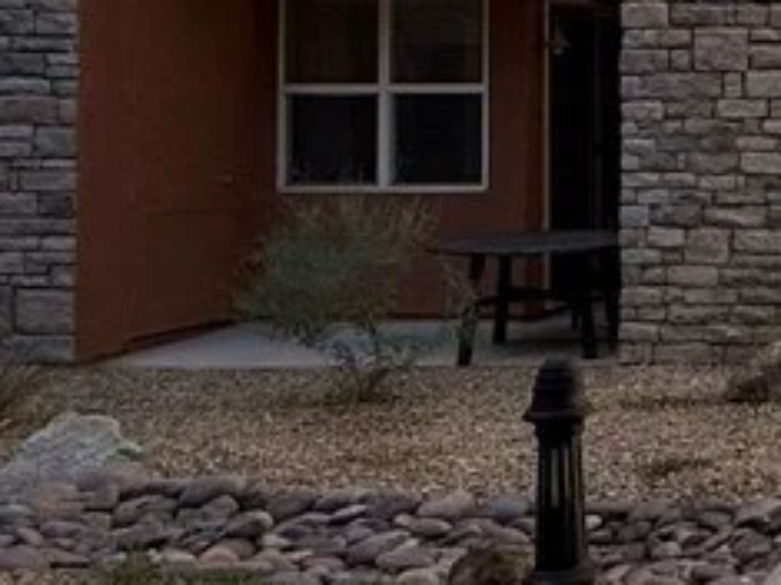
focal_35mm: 61
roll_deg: +0.4
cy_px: 103
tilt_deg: +3.3
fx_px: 1376
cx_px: 1236
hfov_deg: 23.6
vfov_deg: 23.6
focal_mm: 2.22
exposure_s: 1/1339
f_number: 2.2
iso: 50
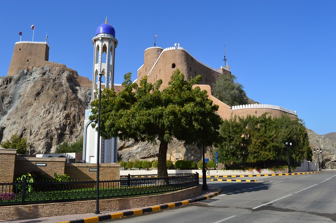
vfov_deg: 47.8
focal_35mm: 27
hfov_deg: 67.5
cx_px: 168
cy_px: 112
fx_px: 252
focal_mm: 18
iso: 320
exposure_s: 1/500
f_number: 11
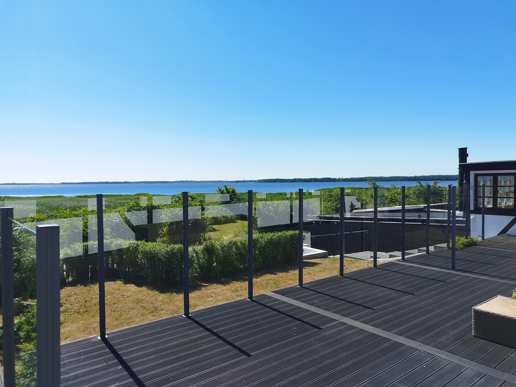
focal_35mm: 25
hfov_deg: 69.4
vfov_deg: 54.9
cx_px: 258
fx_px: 373
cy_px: 194
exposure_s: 1/926
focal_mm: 5.95
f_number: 1.89
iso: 50
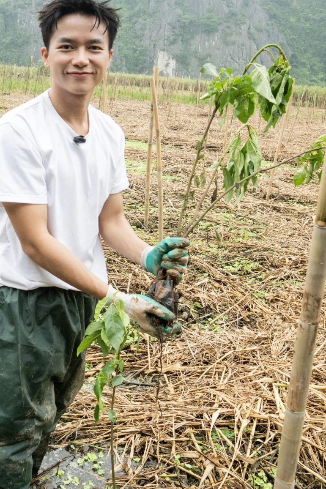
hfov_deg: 45.6
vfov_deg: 65.4
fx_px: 380
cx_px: 107
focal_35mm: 28
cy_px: 263
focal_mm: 18
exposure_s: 1/500
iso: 2000
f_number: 8
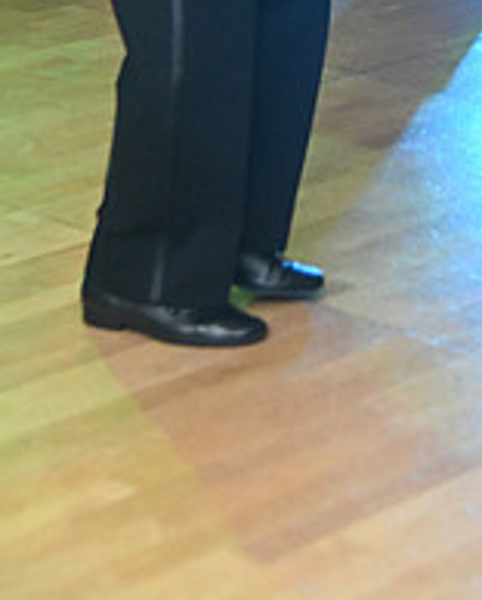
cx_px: 595
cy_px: -210
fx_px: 2489
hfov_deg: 10.8
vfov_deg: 13.2
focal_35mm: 140
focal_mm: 50
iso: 5000
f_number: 5
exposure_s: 1/200
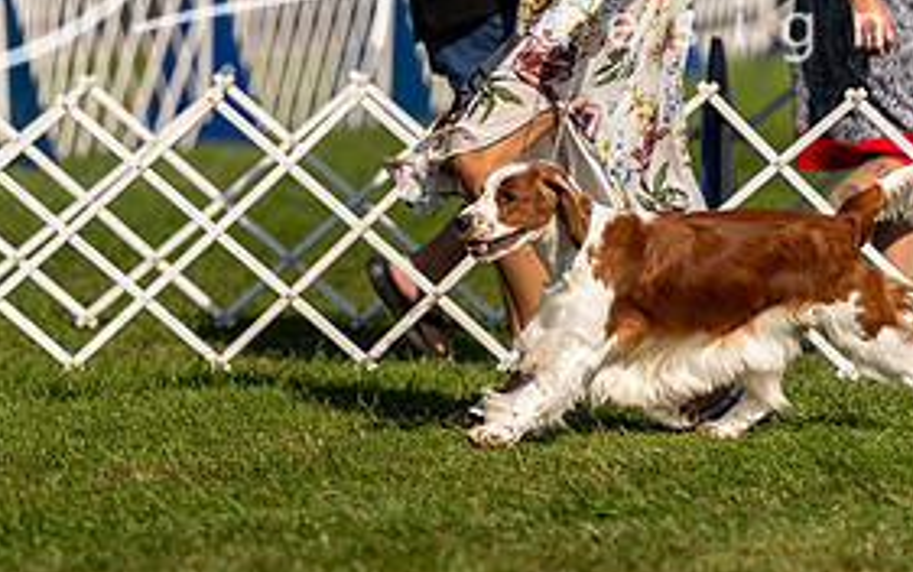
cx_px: 414
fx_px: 12200
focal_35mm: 490
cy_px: 143
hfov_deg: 4.3
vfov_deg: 2.7
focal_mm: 200
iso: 100
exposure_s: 1/2500
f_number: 3.2
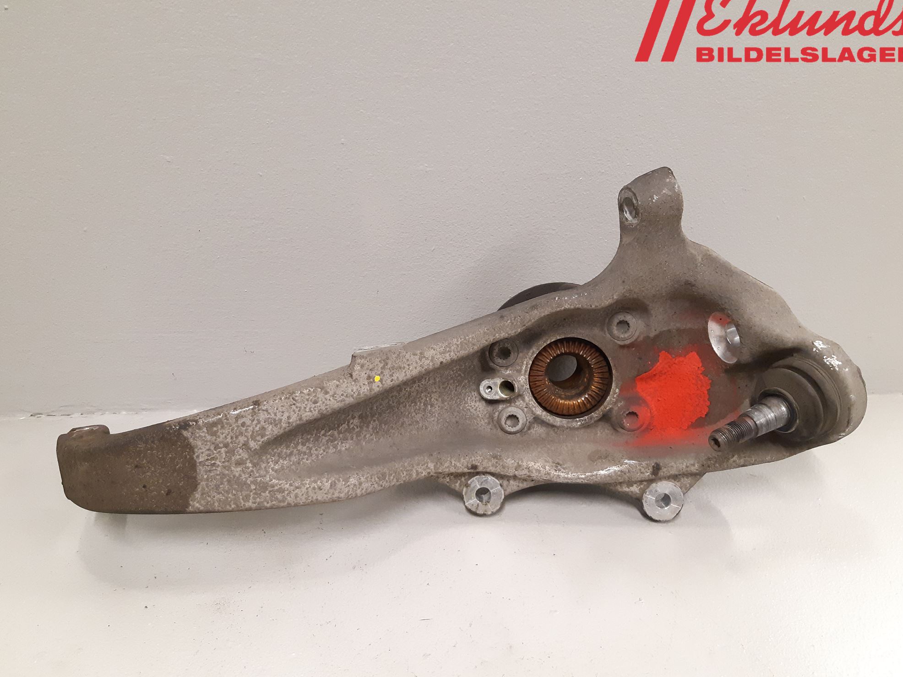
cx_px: 447
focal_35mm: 27
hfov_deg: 65.3
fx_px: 704
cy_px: 336
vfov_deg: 51.4
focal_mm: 3.93
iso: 320
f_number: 1.7
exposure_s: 1/50
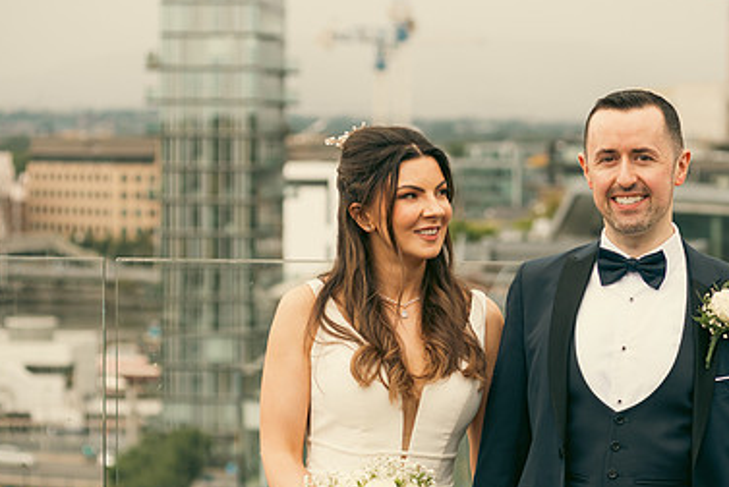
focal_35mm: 123
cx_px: 547
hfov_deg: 16.6
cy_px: 349
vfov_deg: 11.1
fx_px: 2493
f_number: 3.5
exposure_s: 1/250
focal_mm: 80
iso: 160
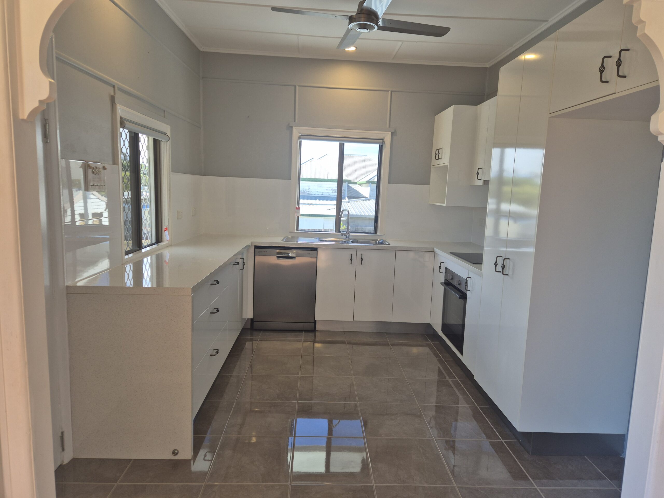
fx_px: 441
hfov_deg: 73.9
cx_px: 332
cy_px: 249
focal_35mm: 23
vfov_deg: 58.9
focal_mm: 5.4
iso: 25
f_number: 1.8
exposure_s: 1/132
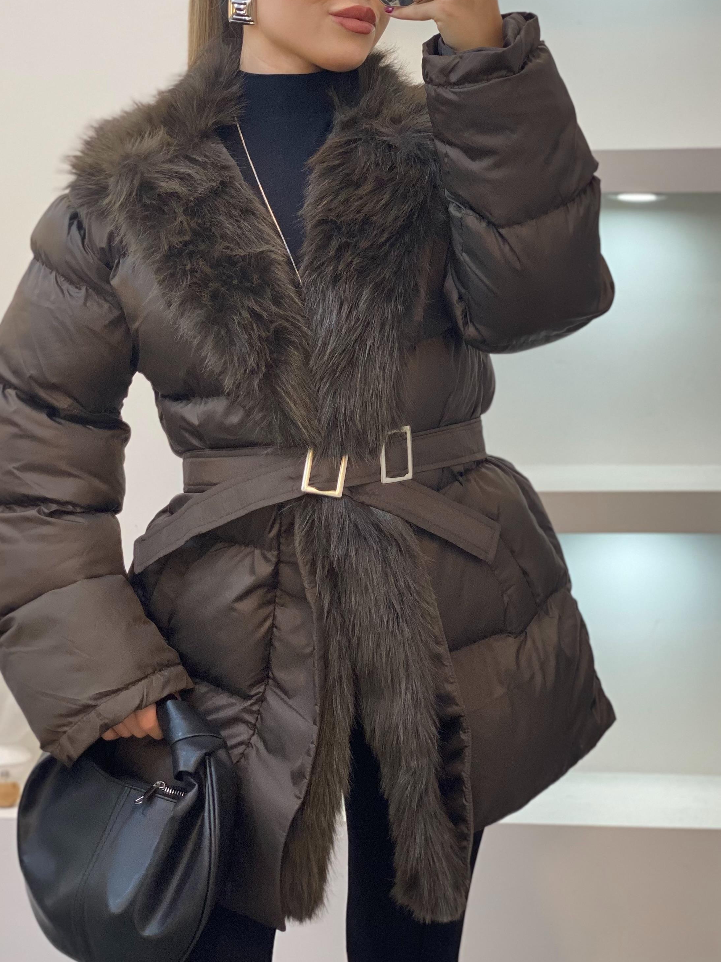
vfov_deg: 26.9
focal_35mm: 72
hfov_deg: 20.4
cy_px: 344
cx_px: 325
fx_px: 2000
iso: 100
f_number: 2
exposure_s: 1/100
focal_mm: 6
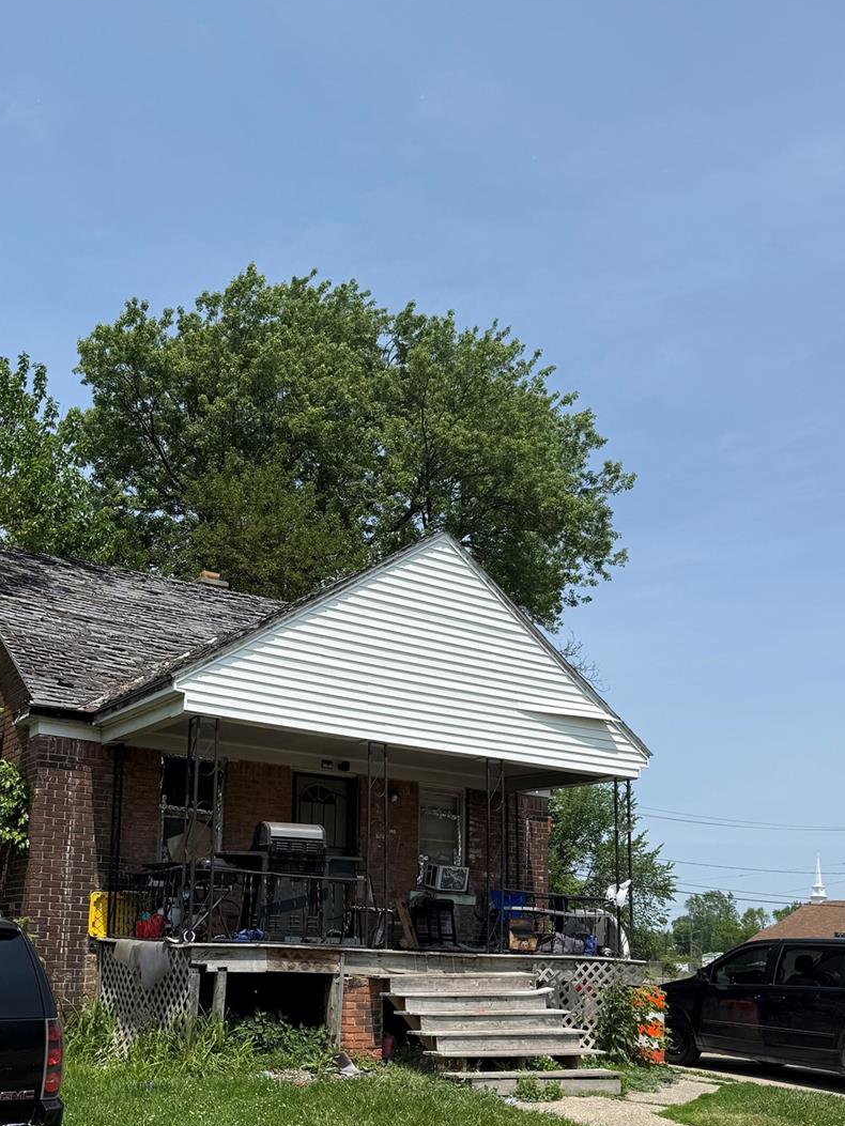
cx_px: 325
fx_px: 1139
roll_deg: -1.1
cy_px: 805
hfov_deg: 40.5
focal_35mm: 35
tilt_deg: +8.9
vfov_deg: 51.0
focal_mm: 6.76
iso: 80
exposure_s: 1/4975
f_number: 1.78
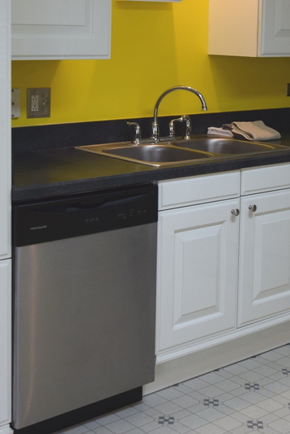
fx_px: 784
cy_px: 95
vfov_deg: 30.3
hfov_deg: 20.9
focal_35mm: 65
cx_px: 161
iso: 800
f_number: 4
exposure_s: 1/125
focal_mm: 22
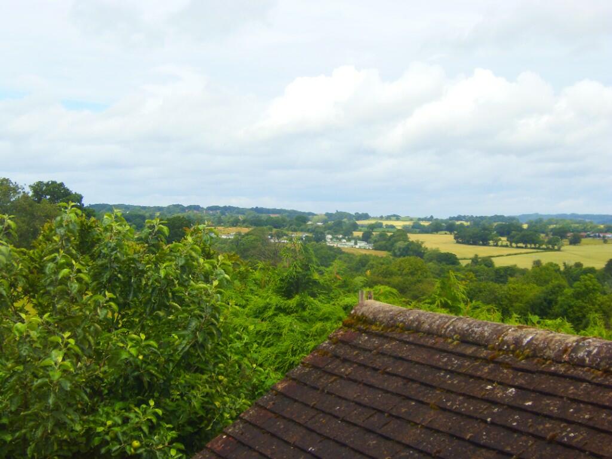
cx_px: 306
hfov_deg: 34.3
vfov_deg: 26.1
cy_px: 230
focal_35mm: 56
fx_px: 990
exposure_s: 1/400
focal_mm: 10.4
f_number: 3.9
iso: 64
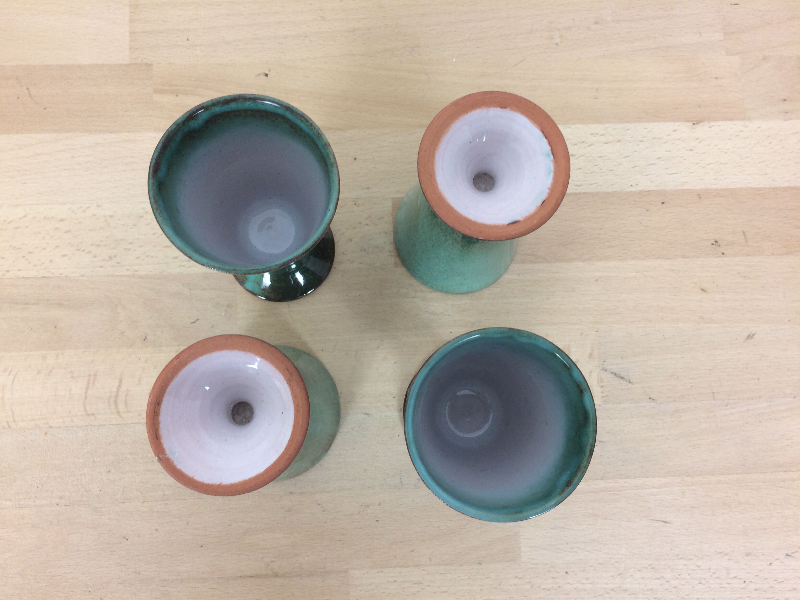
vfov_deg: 48.2
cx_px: 400
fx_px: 670
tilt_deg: -80.0
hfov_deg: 61.7
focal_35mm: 29
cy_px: 300
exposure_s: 1/33
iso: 100
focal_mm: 4.15
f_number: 2.2
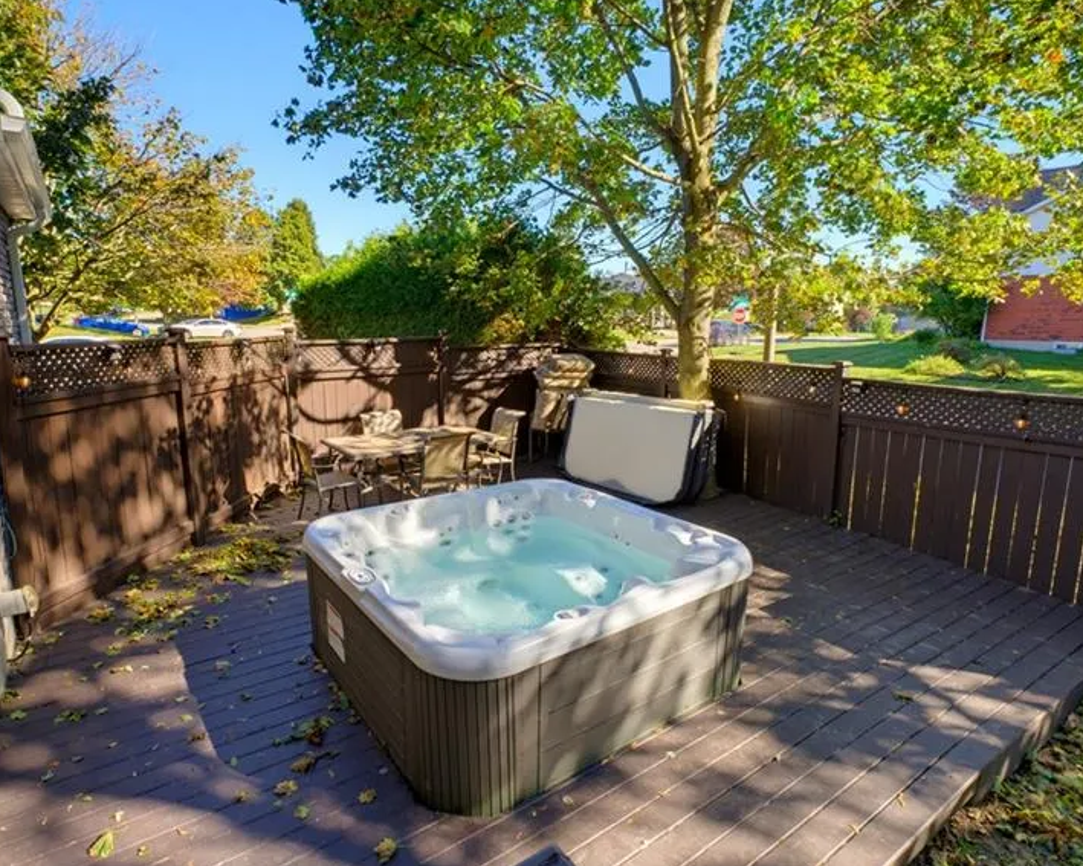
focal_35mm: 19
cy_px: 431
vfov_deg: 70.8
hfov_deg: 83.3
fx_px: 609
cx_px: 524
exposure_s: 1/60
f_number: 11
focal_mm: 14
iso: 800
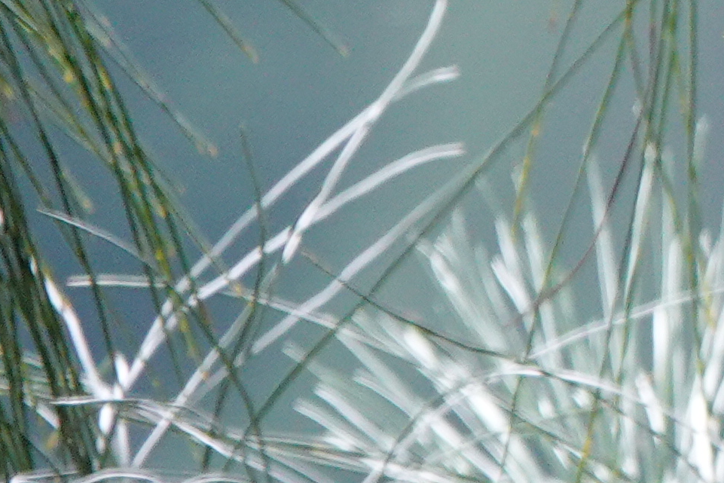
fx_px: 65608
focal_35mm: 3262
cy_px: 1123
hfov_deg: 0.6
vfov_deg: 0.4
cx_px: 2052
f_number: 4
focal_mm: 210.22
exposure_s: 1/250
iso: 800
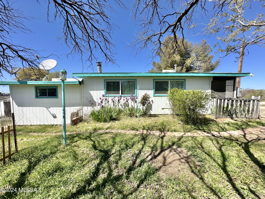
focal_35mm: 14
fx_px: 107
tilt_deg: -3.0
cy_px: 100
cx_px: 132
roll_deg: +0.8
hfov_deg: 102.1
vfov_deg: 85.7
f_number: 2.2
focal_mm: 2.22
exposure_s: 1/1949
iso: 50
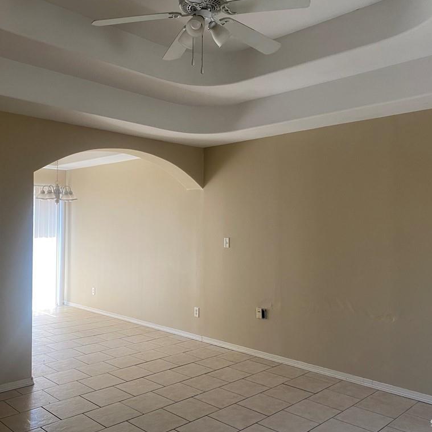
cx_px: 191
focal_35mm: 31
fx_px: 438
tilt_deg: +0.9
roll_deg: -0.1
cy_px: 215
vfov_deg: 52.5
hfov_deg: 52.4
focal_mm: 4.25
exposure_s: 1/60
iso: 125
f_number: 1.8
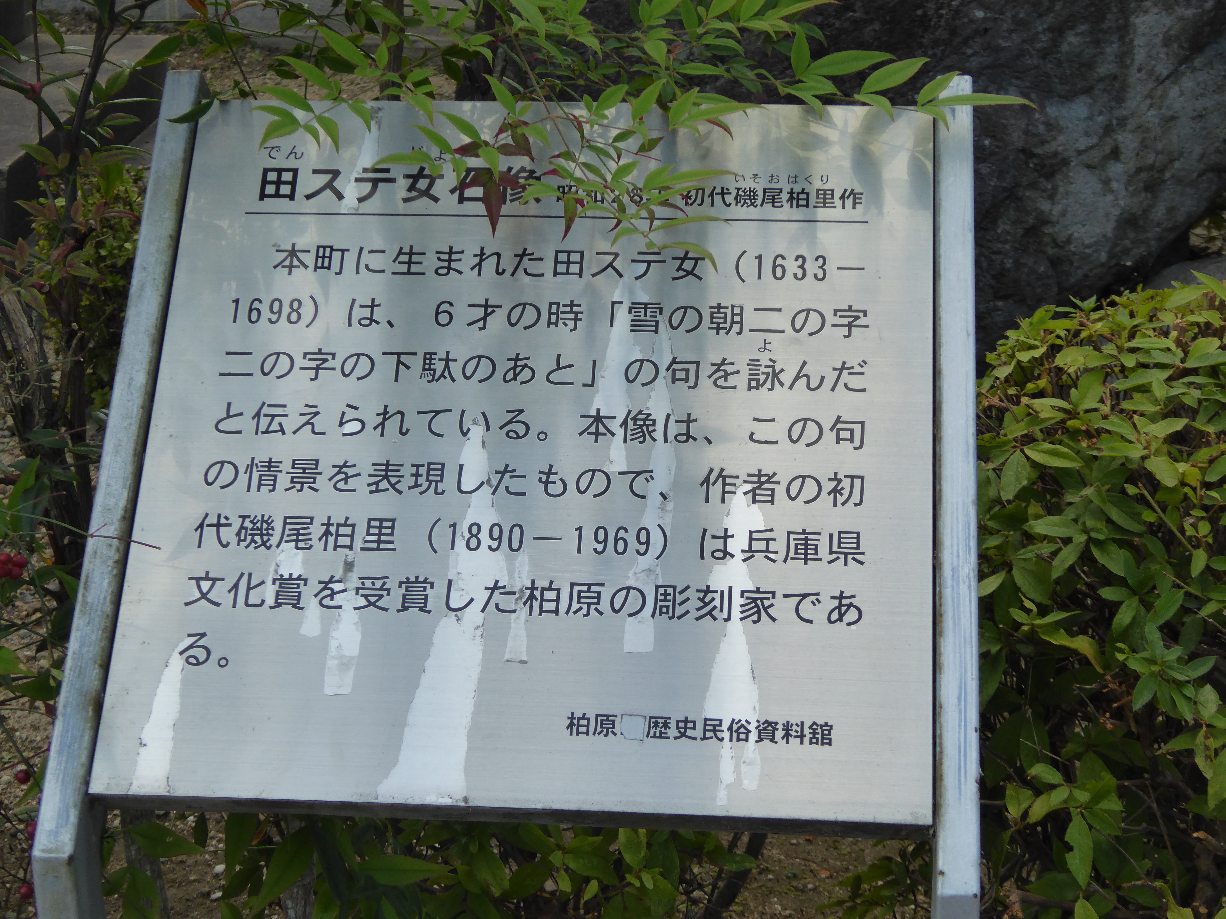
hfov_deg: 29.8
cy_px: 460
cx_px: 613
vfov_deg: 22.6
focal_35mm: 65
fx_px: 2302
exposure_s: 1/250
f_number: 4.3
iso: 160
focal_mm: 10.9
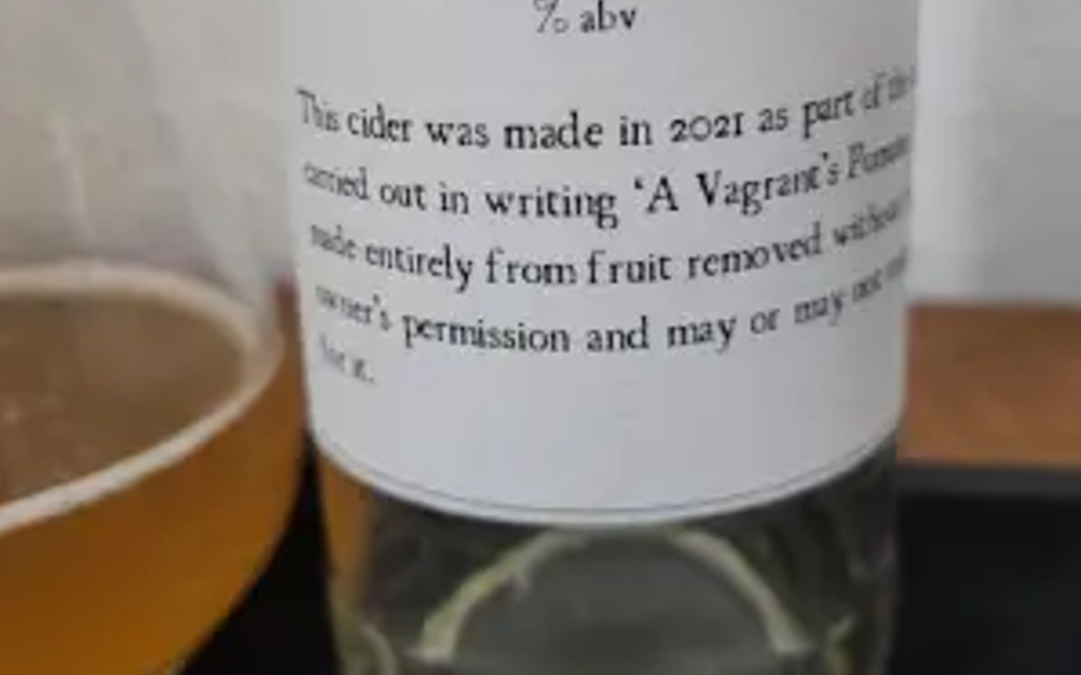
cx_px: 540
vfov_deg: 34.0
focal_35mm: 37
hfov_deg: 52.8
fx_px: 1090
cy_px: 210
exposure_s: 1/33.3
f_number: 1.8
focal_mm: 5.4
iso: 500
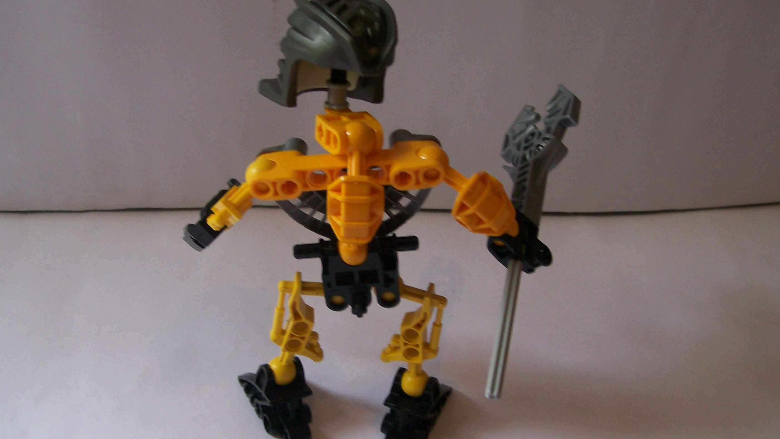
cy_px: 273
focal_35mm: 43
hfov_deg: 47.3
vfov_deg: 27.6
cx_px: 360
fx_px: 889
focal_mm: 6
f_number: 2.7
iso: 80
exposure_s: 1/43.4
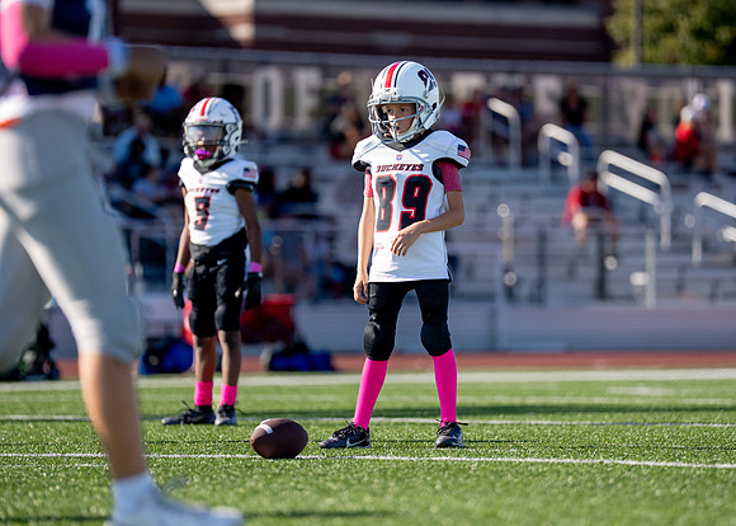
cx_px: 387
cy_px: 243
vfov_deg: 5.8
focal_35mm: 249
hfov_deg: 8.1
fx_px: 5202
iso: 320
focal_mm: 200
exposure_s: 1/4000
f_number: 2.8
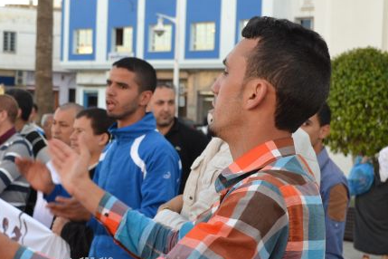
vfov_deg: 17.9
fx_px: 819
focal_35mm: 76
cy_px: 154
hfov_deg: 26.5
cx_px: 128
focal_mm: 34
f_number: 5.6
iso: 200
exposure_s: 1/125
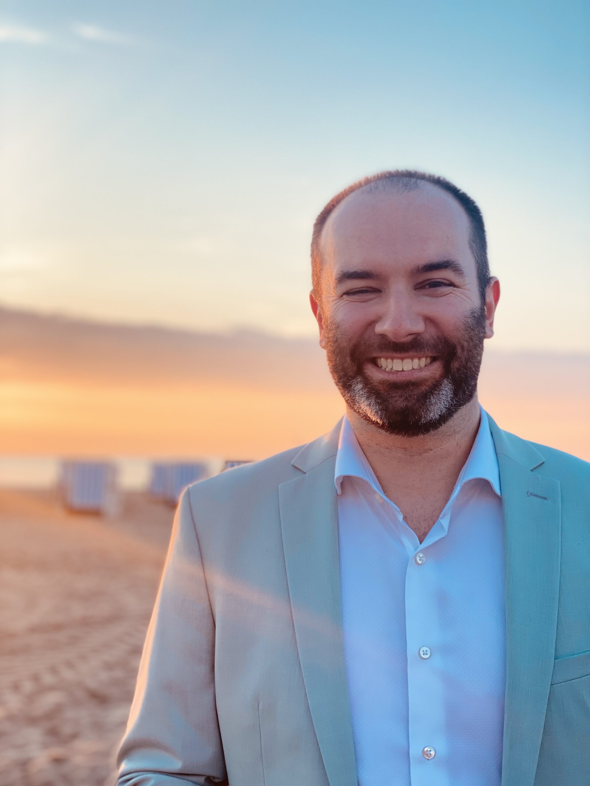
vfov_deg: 36.8
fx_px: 1182
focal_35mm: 52
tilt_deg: +3.3
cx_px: 295
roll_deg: -0.4
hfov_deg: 28.0
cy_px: 393
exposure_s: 1/122
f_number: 2
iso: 25
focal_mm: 6
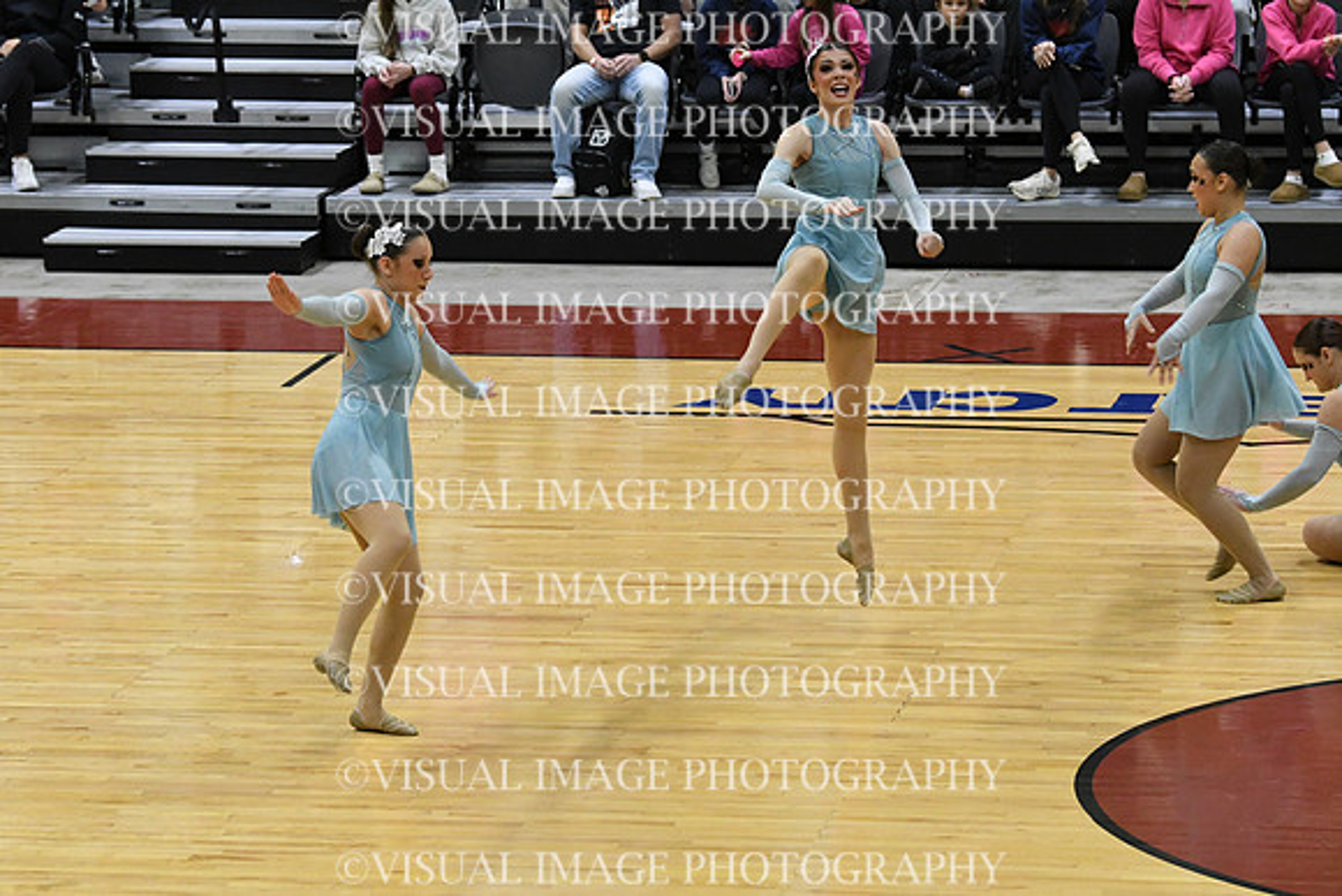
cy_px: 448
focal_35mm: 165
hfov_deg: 12.4
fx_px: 6152
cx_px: 671
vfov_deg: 8.3
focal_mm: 110
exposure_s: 1/500
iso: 5000
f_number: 4
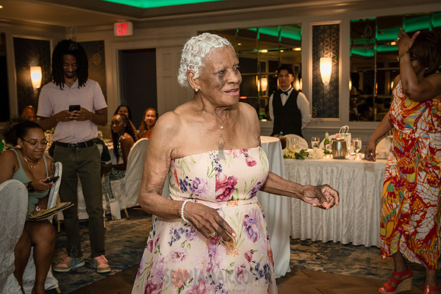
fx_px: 562
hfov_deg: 42.8
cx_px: 225
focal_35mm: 46
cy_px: 164
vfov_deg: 29.3
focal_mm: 38
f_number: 4
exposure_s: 1/200
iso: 1600
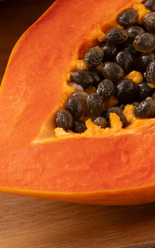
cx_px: 138
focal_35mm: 608
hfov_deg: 2.2
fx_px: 4105
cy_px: -41
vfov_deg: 3.4
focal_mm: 170
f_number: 11
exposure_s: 1/125
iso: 100
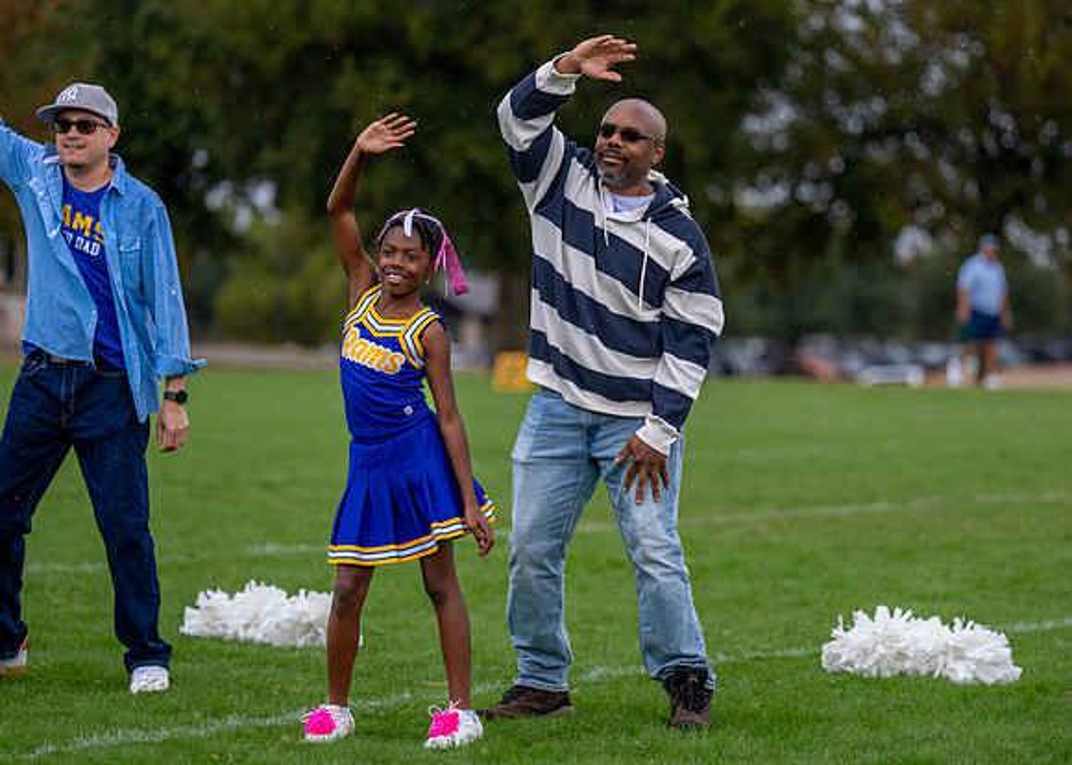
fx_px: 5531
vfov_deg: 7.9
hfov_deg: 11.1
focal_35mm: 182
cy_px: 352
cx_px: 552
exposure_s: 1/1600
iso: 500
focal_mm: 156
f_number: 2.8
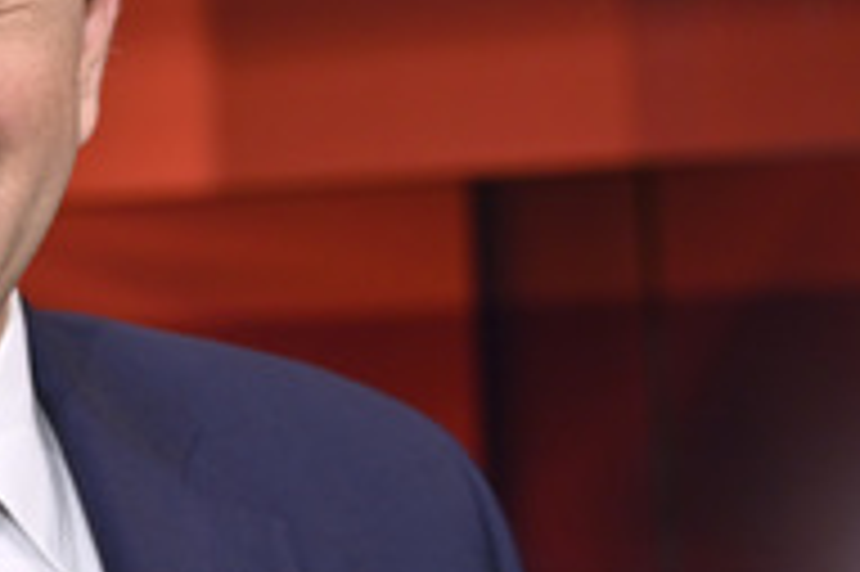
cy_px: 162
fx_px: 2196
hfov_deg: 20.8
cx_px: -137
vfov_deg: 14.8
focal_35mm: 92
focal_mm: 39
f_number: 2.8
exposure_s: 1/200
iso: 500
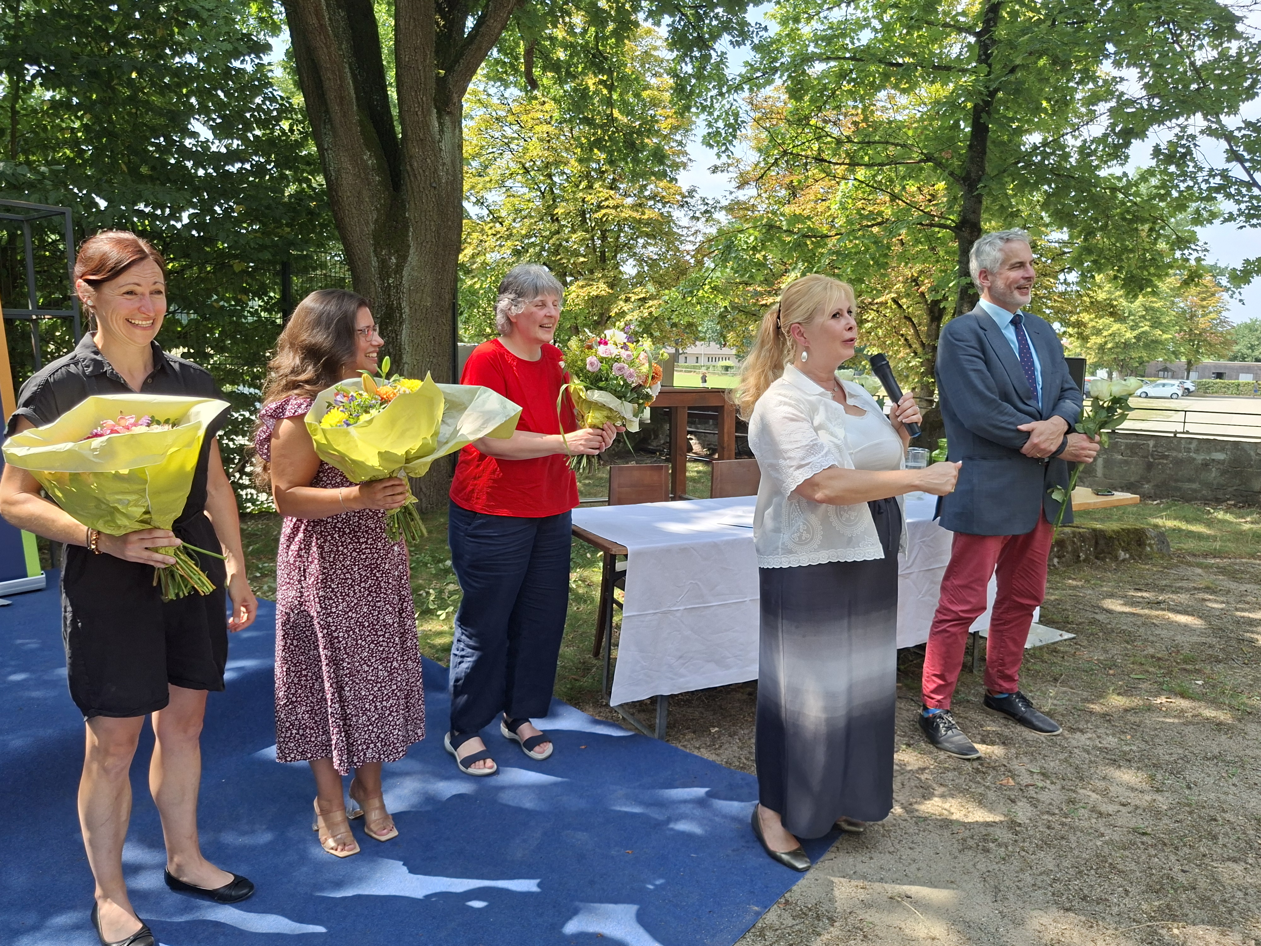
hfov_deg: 73.9
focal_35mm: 23
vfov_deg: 58.9
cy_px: 473
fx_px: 838
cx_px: 630
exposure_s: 1/493
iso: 50
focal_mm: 5.54
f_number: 1.8
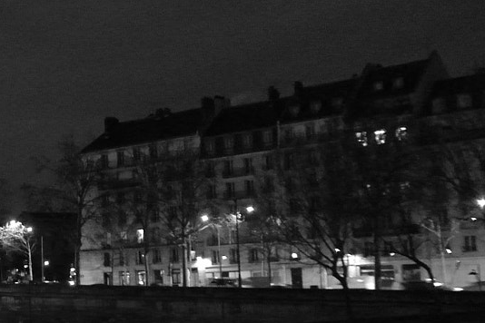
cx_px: -227
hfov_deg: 21.4
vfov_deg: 16.8
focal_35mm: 81
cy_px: 196
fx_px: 1091
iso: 1400
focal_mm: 10
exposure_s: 1/15
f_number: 3.5
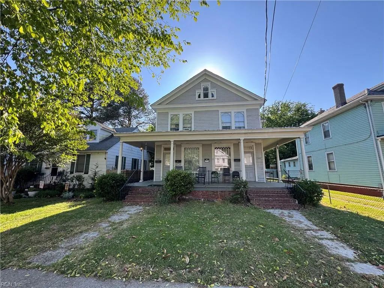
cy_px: 144
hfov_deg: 102.1
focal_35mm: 14
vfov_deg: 85.7
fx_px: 155
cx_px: 192
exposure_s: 1/328
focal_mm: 2.22
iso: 40
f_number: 2.2
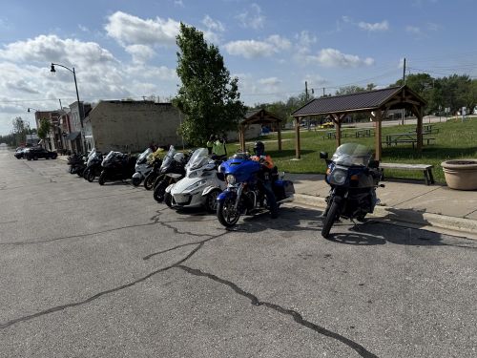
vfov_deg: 56.8
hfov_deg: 71.6
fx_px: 331
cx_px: 238
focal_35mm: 24
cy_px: 179
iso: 80
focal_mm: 6.76
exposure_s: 1/7937
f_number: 1.78
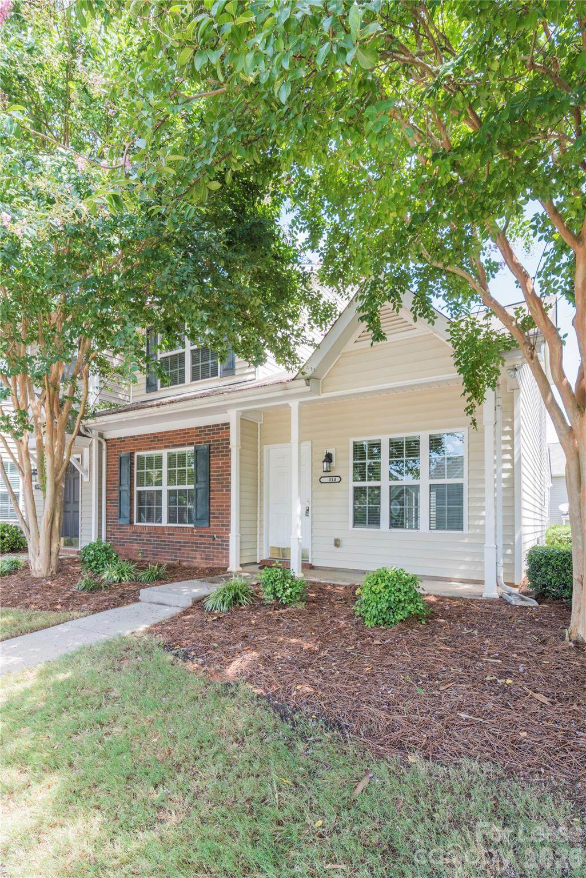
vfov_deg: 96.7
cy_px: 439
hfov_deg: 73.8
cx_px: 293
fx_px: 390
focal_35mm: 16
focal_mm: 16
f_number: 13
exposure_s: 1/30
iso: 200
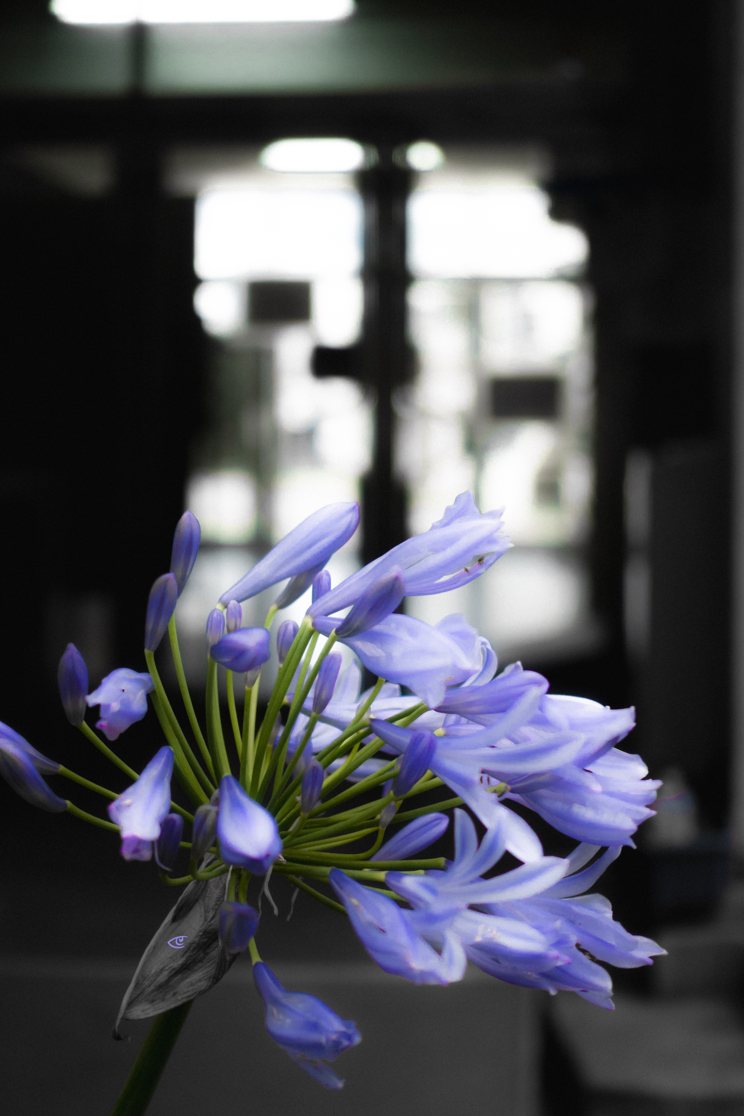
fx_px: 2170
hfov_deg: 19.5
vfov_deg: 28.8
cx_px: 372
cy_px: 558
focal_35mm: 70
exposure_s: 1/200
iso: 125
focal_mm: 25.7
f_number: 2.8
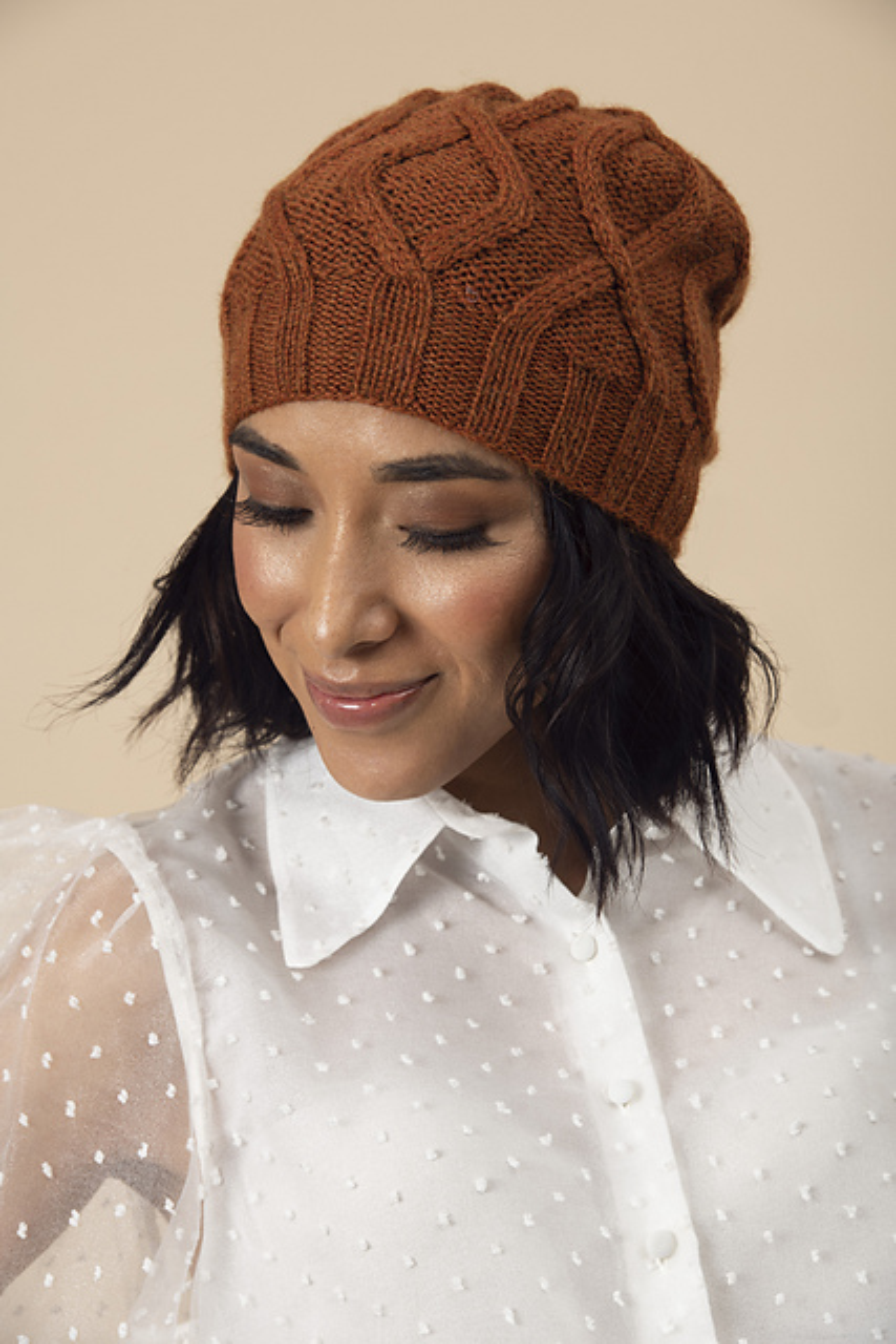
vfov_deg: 15.8
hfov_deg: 10.6
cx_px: 448
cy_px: 672
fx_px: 4850
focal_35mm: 130
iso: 100
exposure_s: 1/200
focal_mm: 130
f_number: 10
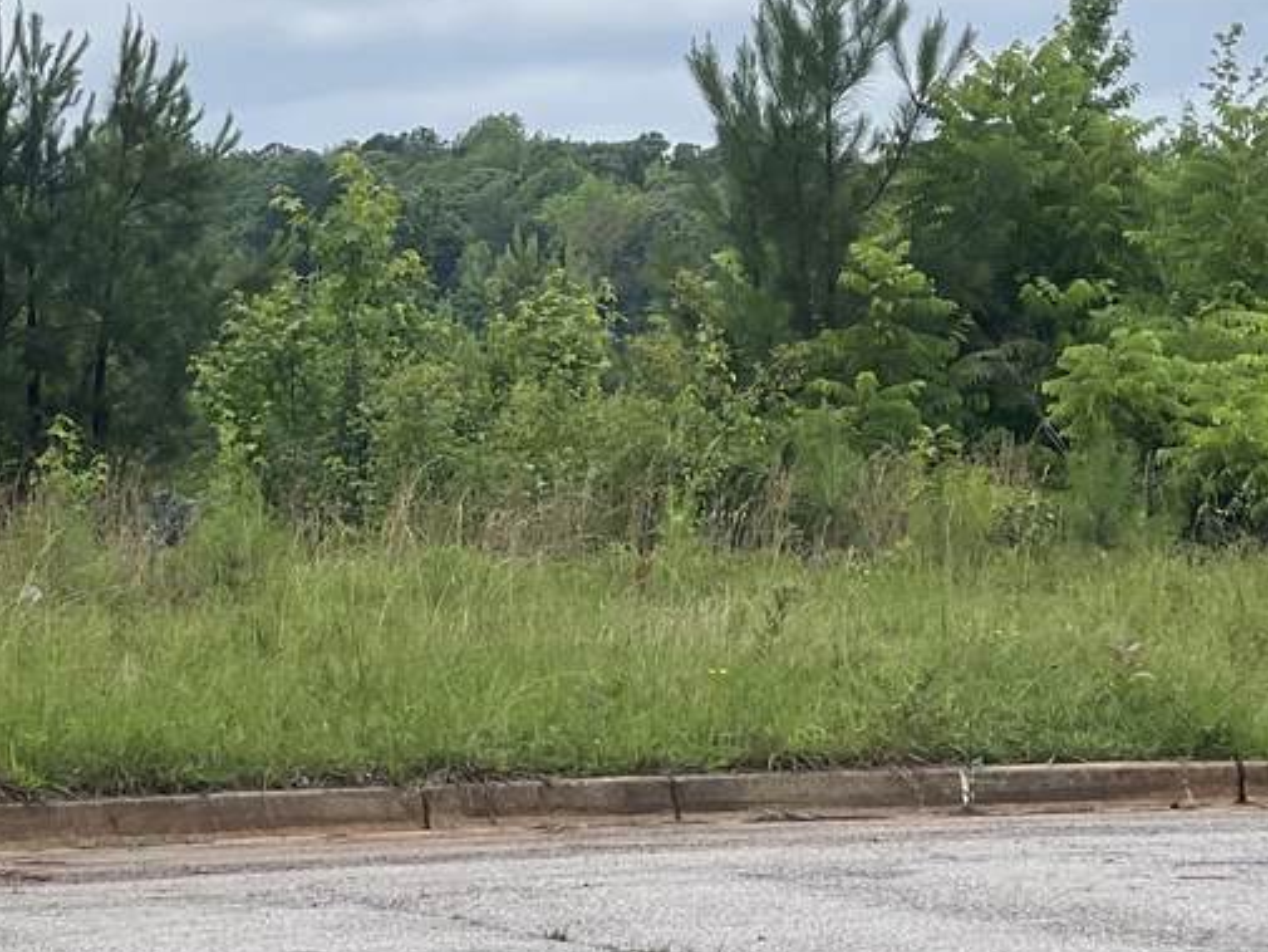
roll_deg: +2.8
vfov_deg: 7.6
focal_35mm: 195
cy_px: 183
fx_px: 7145
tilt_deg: +0.8
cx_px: 226
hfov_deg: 10.1
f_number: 2.8
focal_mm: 9
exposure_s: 1/677
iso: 32
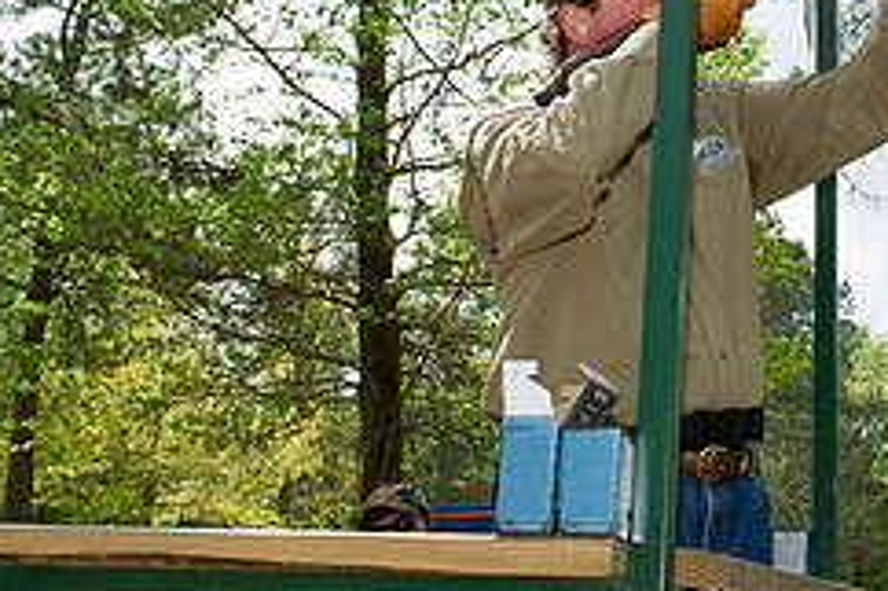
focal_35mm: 67
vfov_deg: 19.9
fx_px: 1651
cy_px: 70
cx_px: 760
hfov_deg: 29.1
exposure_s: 1/320
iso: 400
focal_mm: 28
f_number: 10
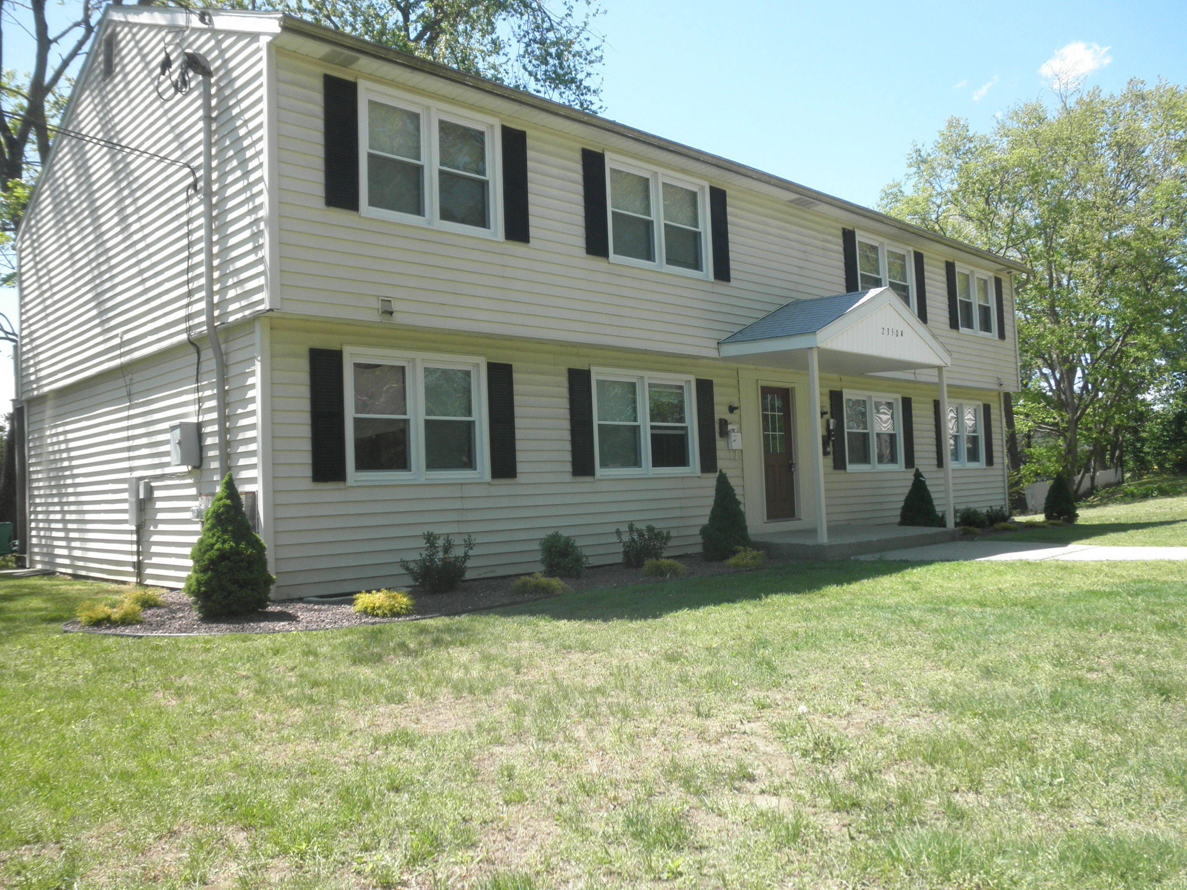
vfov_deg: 49.7
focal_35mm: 28
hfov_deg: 63.4
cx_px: 594
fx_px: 960
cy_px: 445
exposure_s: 1/320
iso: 64
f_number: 3
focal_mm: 5
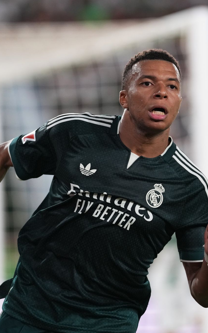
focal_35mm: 460
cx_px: 139
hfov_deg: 2.9
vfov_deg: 4.6
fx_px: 4171
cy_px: 166
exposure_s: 1/1600
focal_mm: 300
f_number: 3.2
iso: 2500
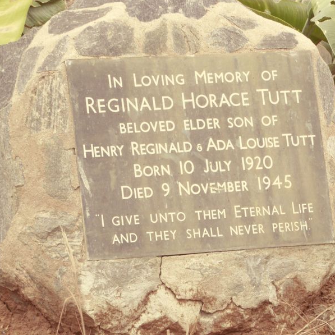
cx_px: 186
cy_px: 167
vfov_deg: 5.9
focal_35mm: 296
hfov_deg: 5.9
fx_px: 3241
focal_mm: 44.8
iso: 80
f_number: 5.6
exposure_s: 1/100
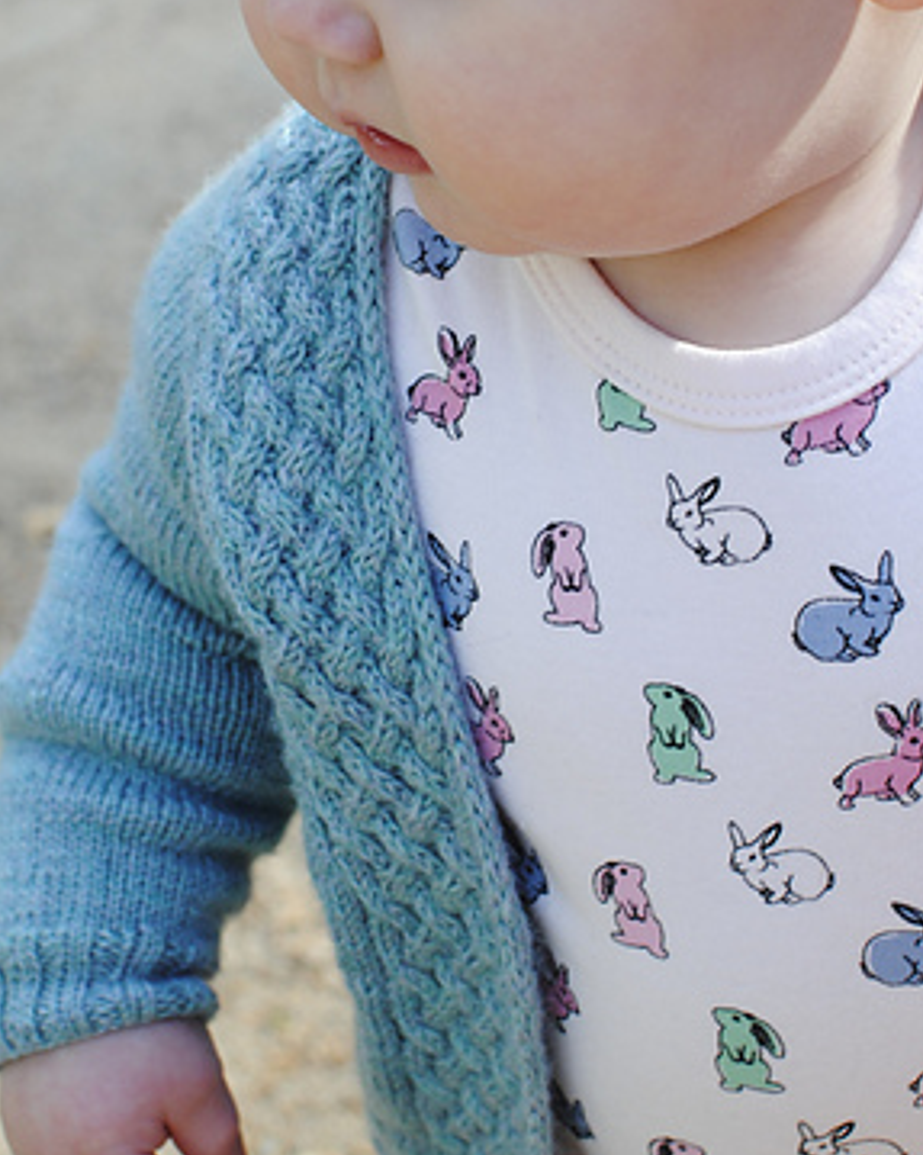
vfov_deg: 21.7
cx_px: 453
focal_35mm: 88
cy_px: 418
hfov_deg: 17.5
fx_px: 3001
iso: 180
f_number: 5.6
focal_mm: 35
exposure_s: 1/125
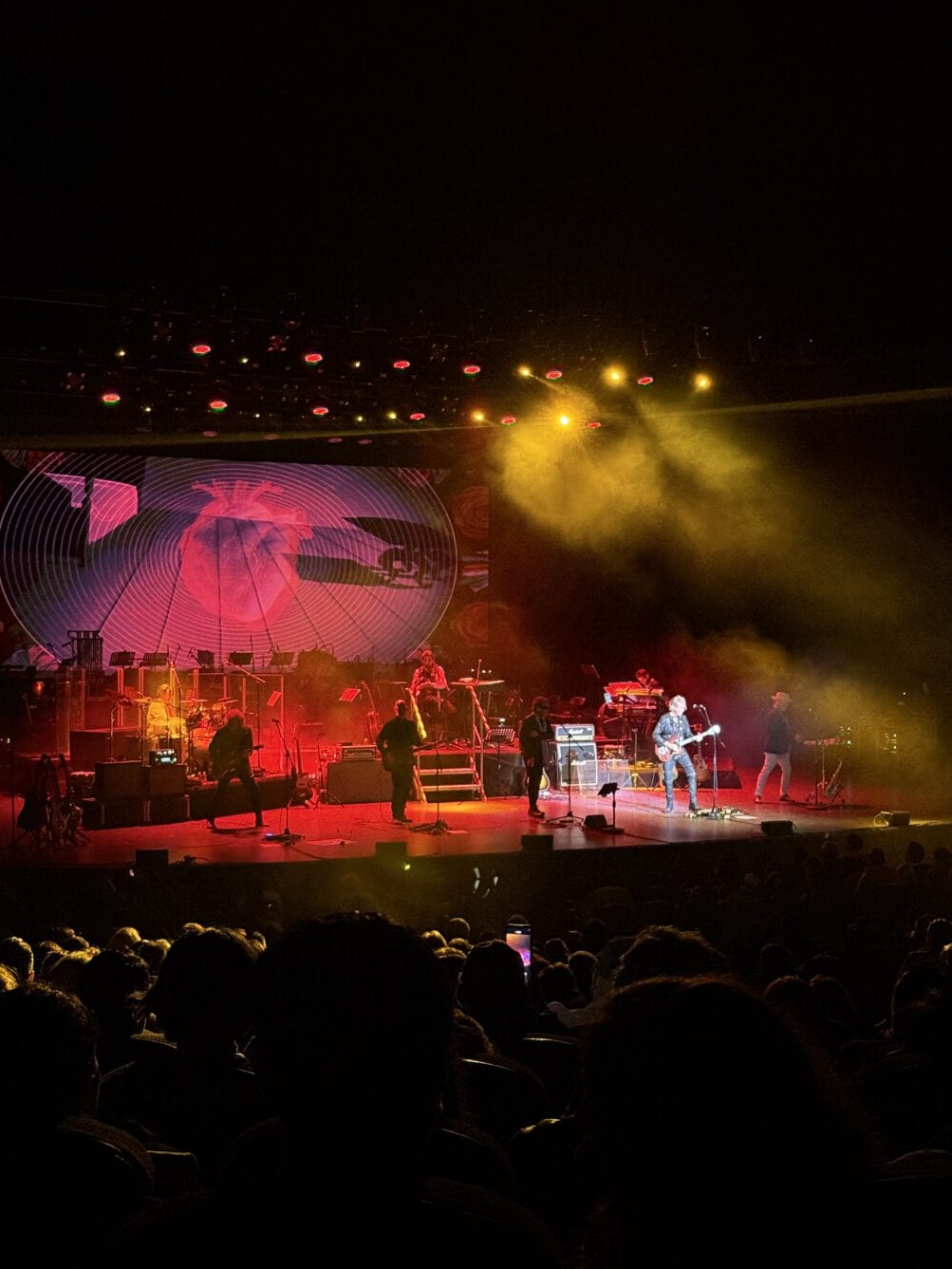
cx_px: 479
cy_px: 643
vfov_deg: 38.9
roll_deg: +0.0
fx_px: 1796
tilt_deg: -0.9
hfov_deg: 29.7
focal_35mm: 49
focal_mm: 6.76
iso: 500
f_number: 1.78
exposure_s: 1/31
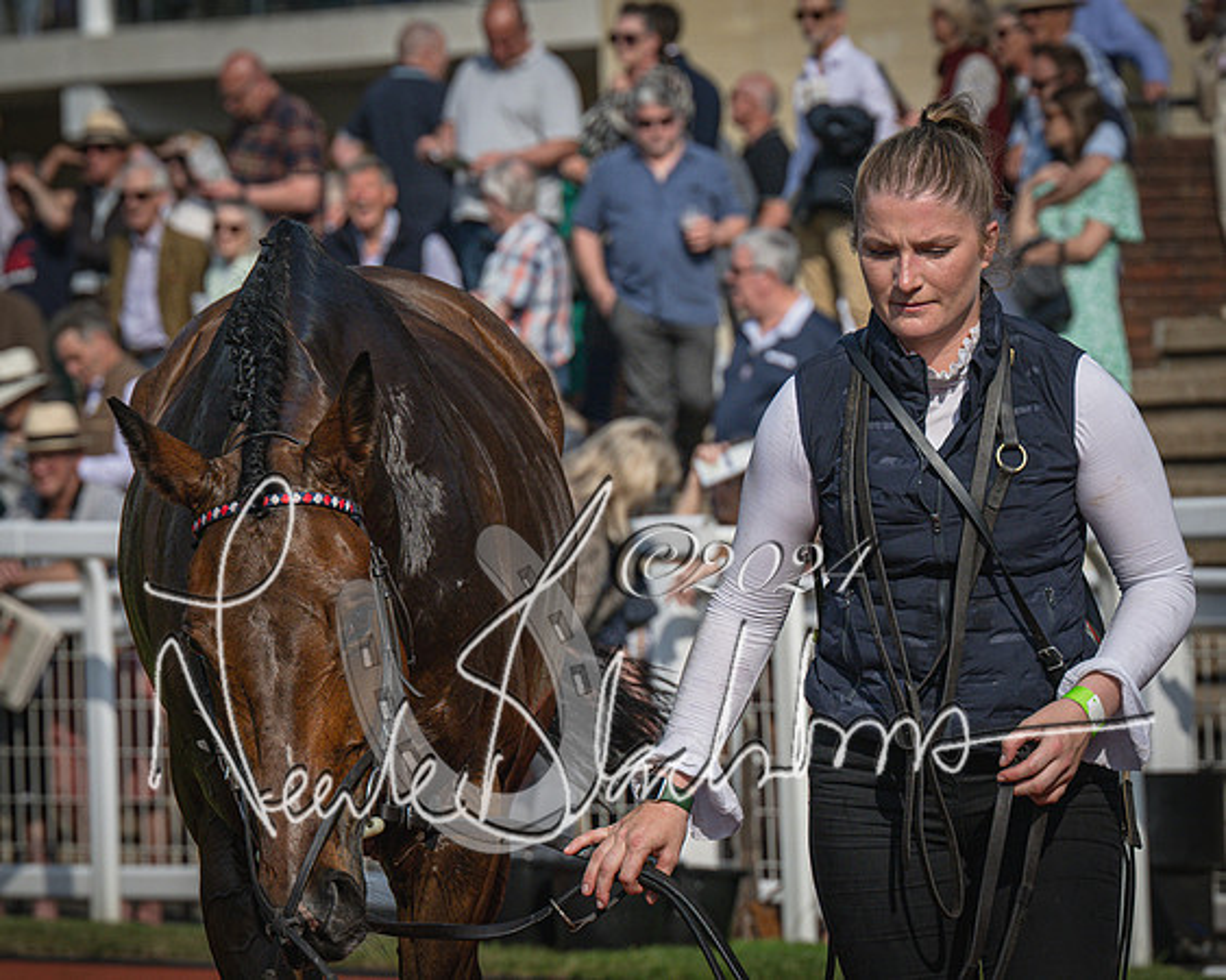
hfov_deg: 8.2
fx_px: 8570
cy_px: 431
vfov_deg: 6.5
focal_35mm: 236
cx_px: 826
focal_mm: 125
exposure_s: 1/5000
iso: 400
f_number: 5
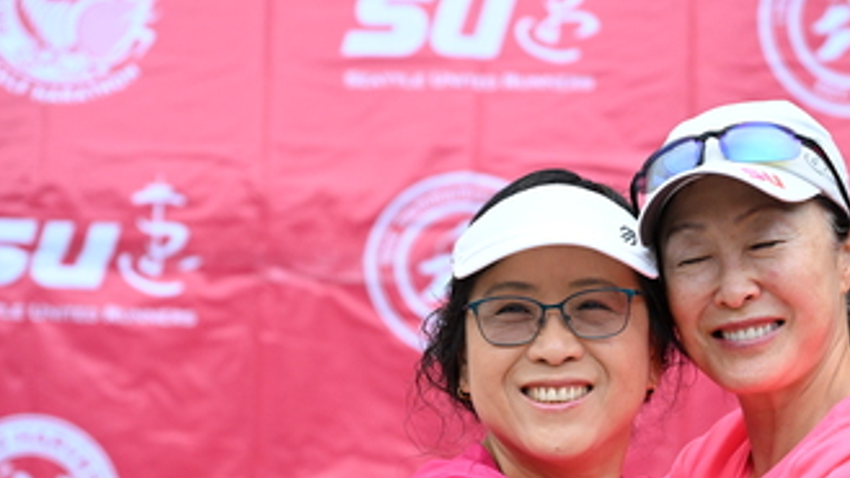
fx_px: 3628
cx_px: 568
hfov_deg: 13.3
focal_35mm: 161
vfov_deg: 7.5
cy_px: 435
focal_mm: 92
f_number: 4
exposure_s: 1/400
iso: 2000
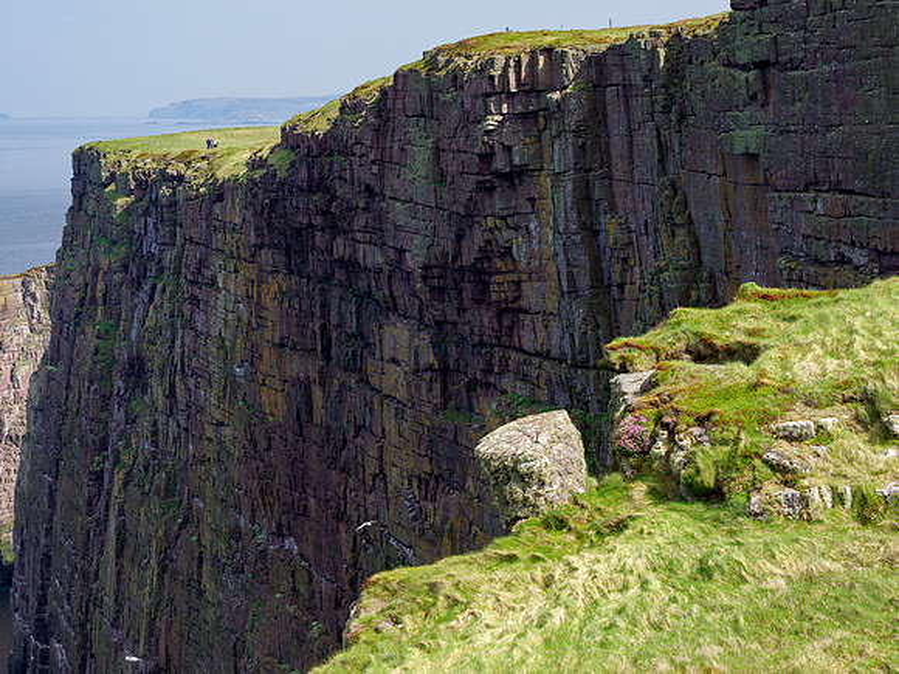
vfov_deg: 15.7
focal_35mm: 94
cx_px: 450
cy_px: 337
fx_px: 2452
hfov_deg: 20.8
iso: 400
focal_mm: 45
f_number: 5.6
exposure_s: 1/1000
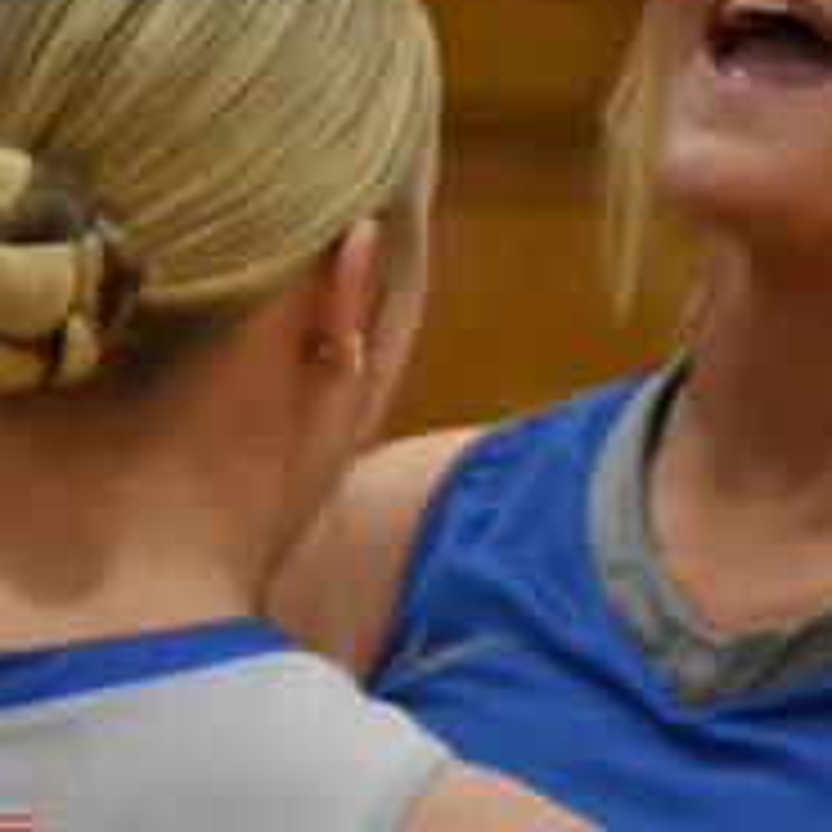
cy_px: 589
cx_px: -333
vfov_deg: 1.3
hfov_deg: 1.3
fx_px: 36493
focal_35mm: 1342
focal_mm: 260
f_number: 6
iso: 6400
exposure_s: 1/800
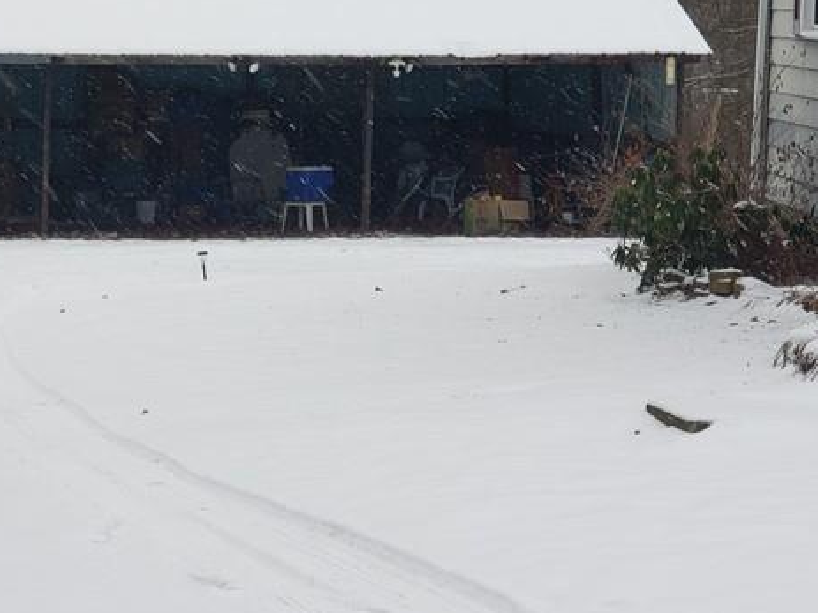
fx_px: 2717
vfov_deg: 12.8
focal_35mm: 115
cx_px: 145
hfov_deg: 17.0
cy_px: 102
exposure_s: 1/120
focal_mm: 6
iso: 32
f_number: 2.4
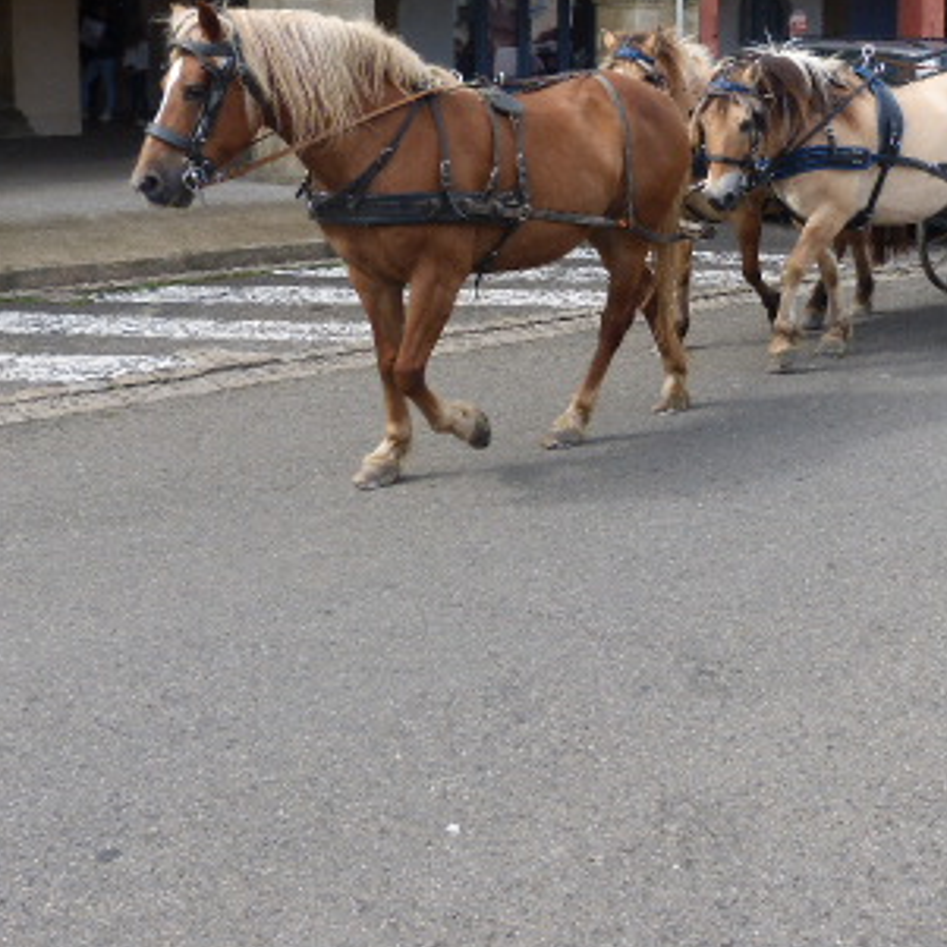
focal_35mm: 47
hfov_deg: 35.6
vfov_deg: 35.2
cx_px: 651
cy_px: 233
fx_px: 1455
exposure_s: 1/320
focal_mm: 4.5
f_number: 4
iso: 100
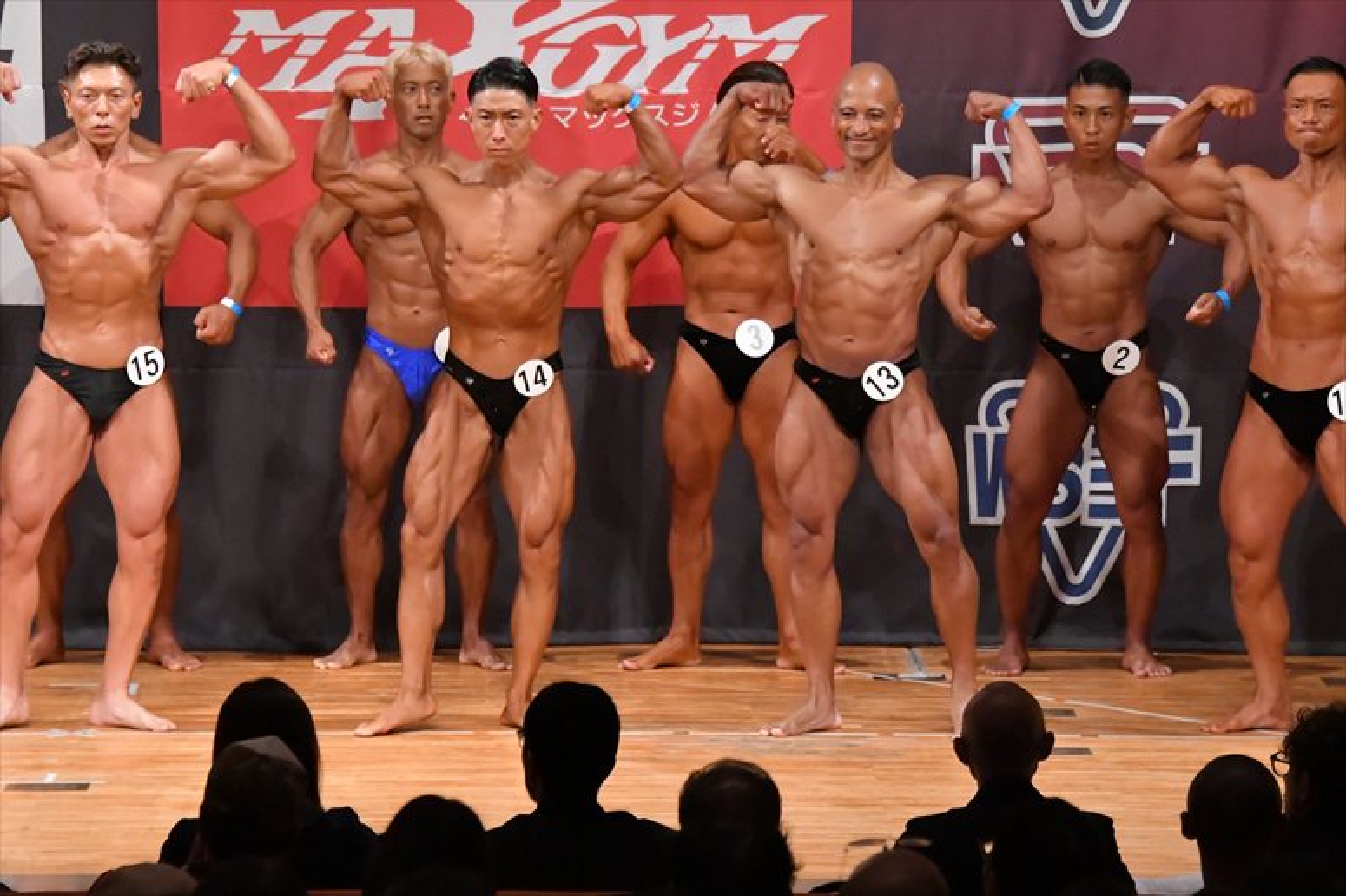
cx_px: 673
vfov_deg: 5.4
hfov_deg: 8.1
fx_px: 9530
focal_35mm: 255
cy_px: 448
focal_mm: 170
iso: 10000
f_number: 5.6
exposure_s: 1/400
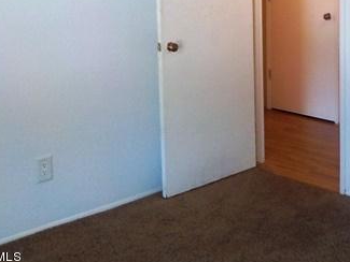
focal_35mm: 59
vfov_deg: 24.1
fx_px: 597
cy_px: 20
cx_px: 265
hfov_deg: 32.1
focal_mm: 4.1
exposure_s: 1/30
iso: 280
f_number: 3.3
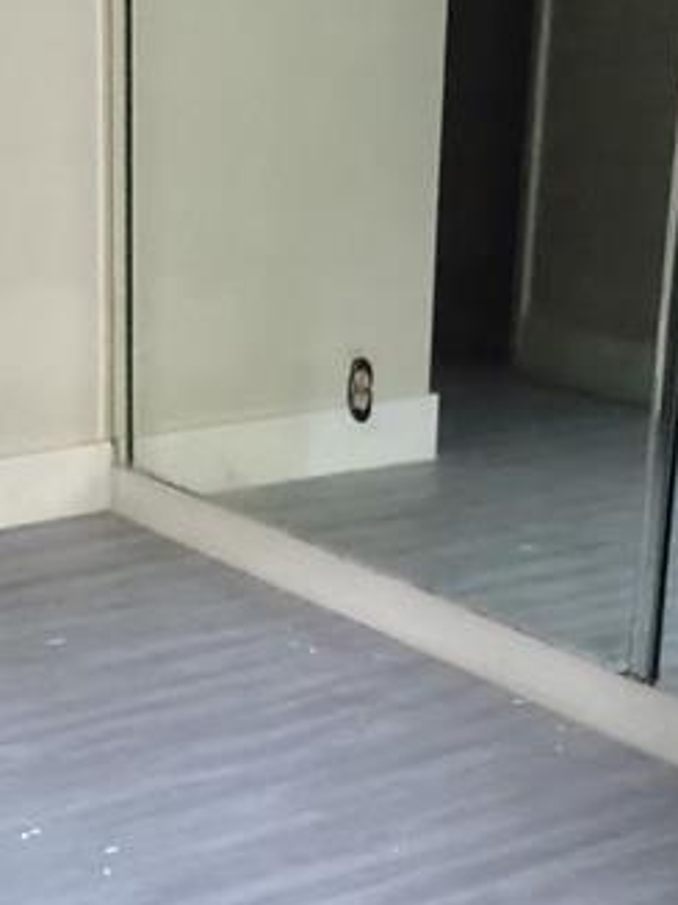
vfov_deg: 21.8
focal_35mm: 88
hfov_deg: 16.6
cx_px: 94
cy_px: 808
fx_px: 2300
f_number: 1.8
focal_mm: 5.56
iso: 9600
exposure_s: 1/187
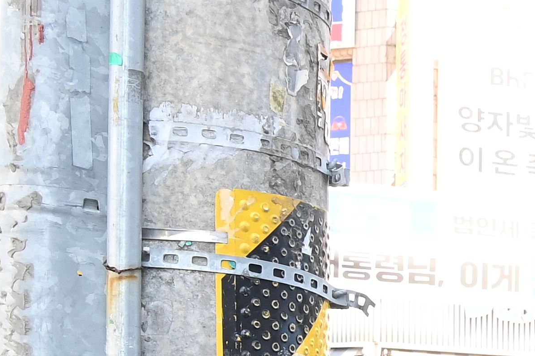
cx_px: 1019
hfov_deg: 16.4
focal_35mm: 100
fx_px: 1486
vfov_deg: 12.1
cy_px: 724
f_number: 10
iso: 2000
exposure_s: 1/250
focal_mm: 24
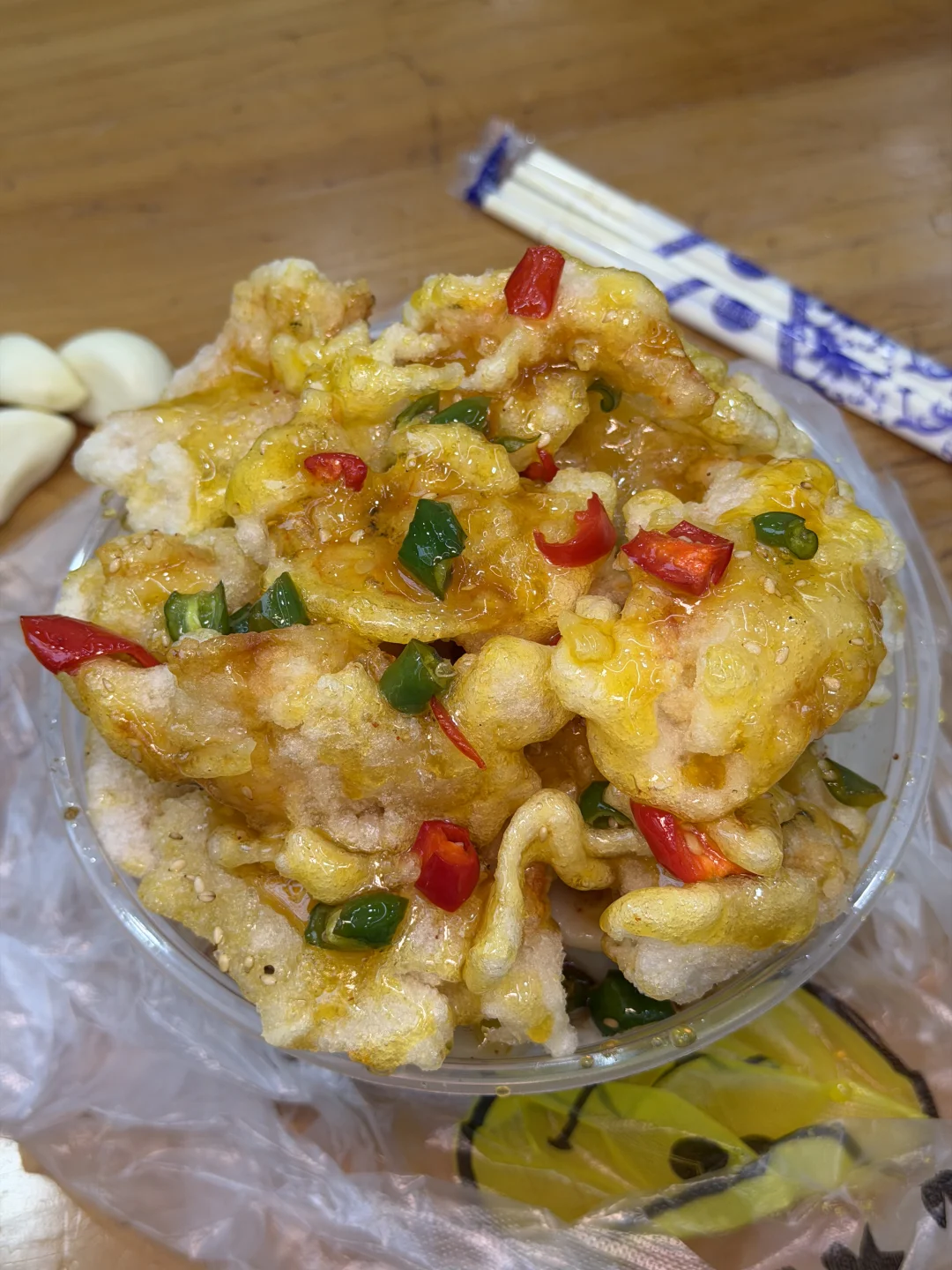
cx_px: 476
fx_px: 1760
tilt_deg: -57.8
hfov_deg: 30.3
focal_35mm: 48
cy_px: 635
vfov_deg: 39.7
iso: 64
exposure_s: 1/100
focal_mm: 6.76
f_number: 1.78
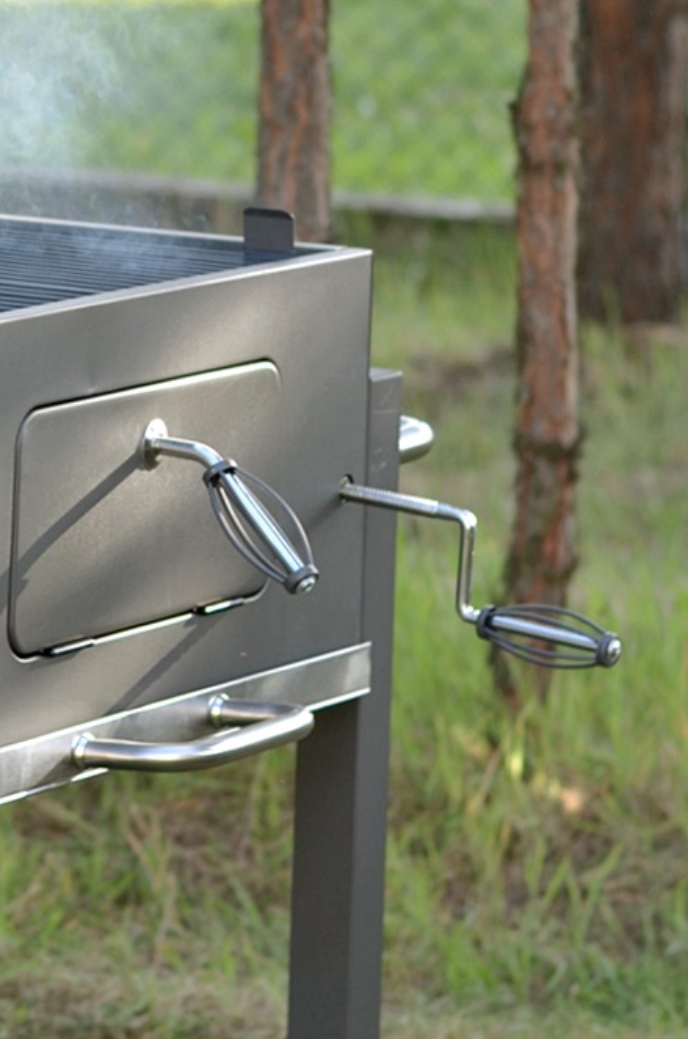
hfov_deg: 6.6
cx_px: -193
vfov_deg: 10.0
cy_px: 274
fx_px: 5904
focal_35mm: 205
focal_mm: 50
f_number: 2.8
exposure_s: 1/250
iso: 100
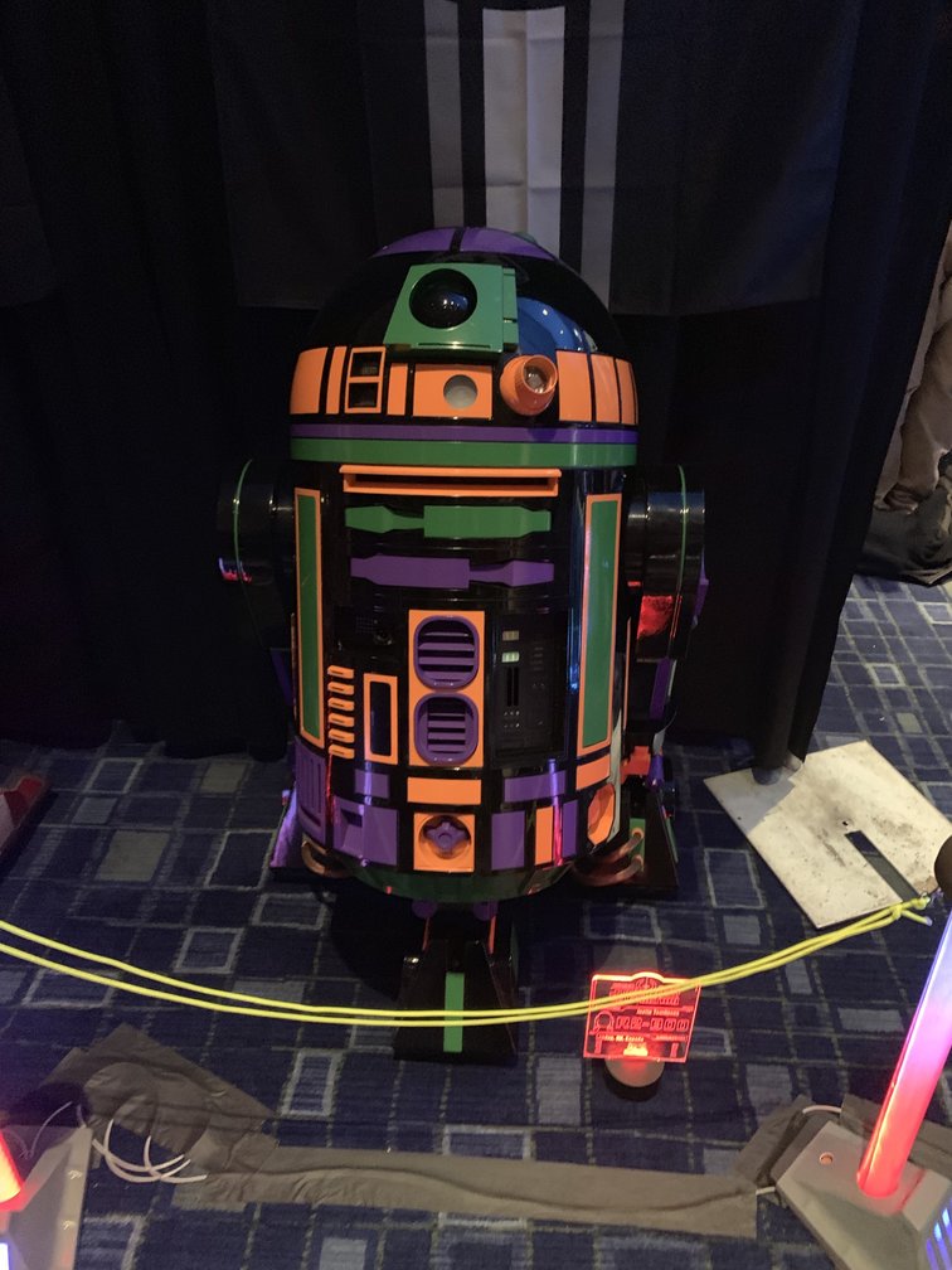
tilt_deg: -32.7
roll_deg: -0.7
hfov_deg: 53.1
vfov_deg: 67.3
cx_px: 476
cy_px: 635
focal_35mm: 26
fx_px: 953
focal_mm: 4.25
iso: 1250
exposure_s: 1/15
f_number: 1.8
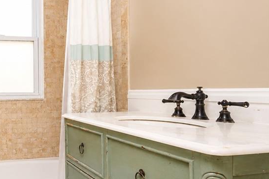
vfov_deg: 42.4
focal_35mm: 31
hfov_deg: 51.8
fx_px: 231
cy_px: 96
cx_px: 18
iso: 64
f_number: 5
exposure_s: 1/50
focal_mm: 16.5
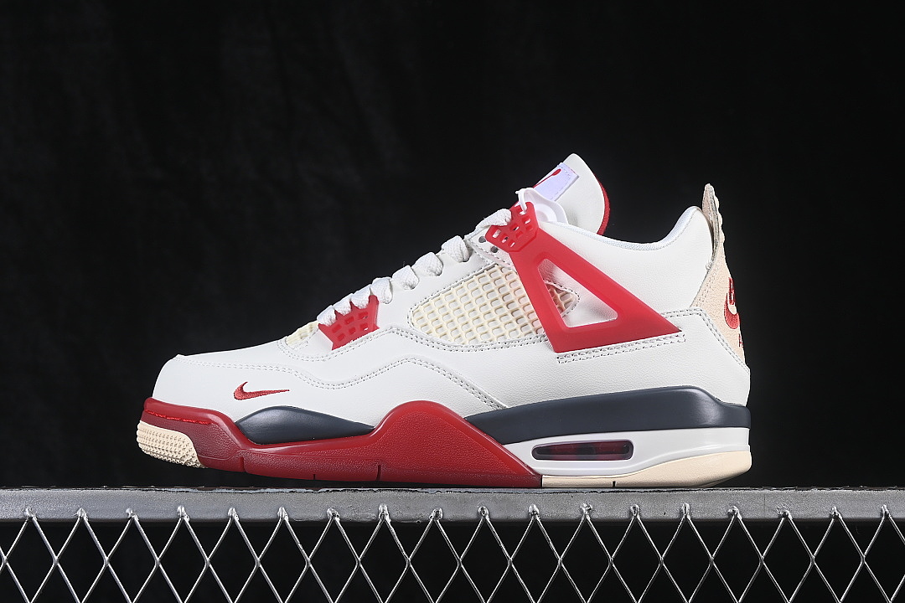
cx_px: 452
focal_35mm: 75
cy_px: 302
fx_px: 1885
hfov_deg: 27.0
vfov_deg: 18.2
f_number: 8
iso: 160
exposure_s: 1/80
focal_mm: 50
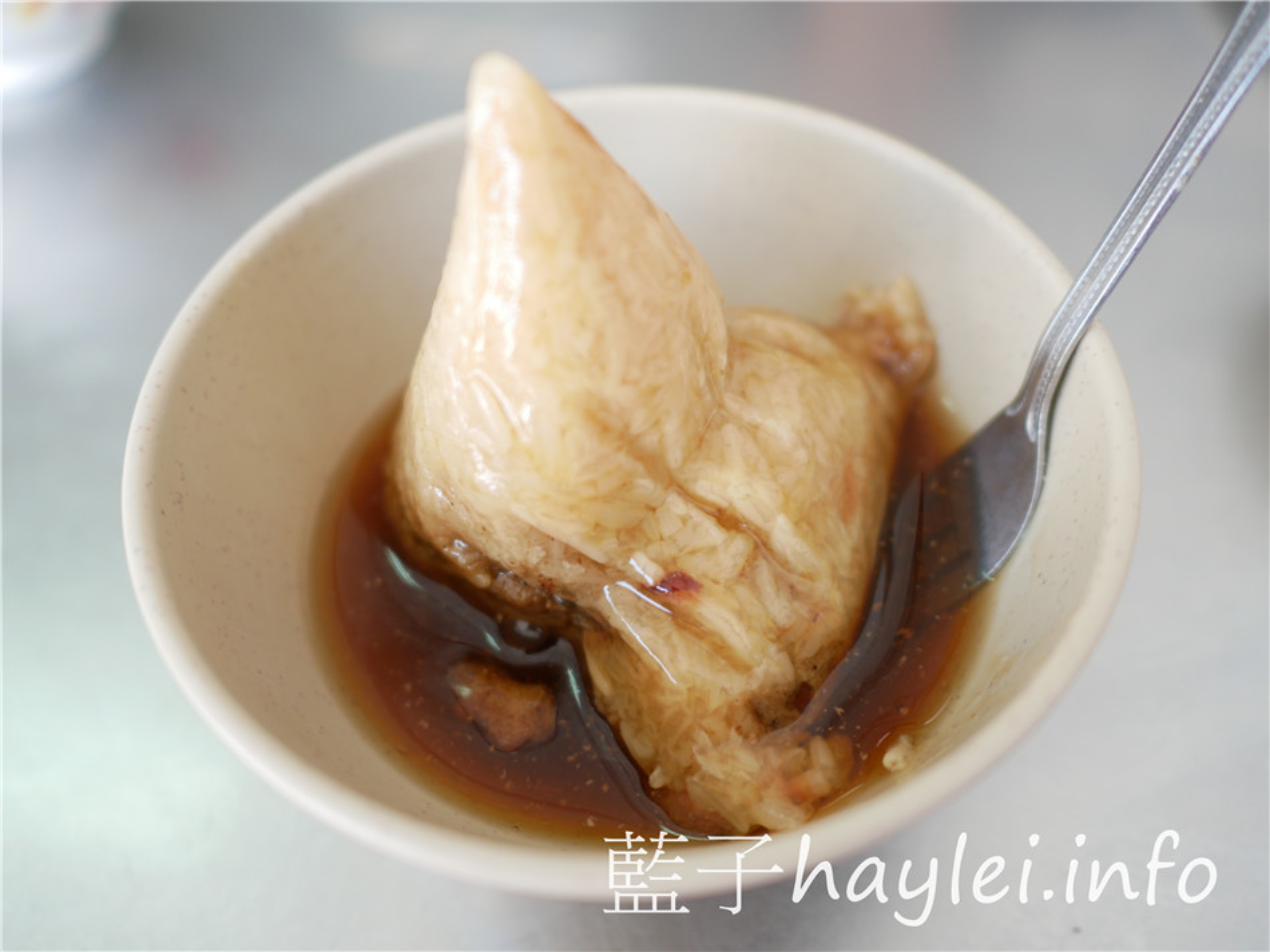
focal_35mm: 30
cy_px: 476
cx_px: 635
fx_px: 1101
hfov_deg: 60.0
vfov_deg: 46.8
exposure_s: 1/125
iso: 200
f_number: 1.7
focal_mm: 15
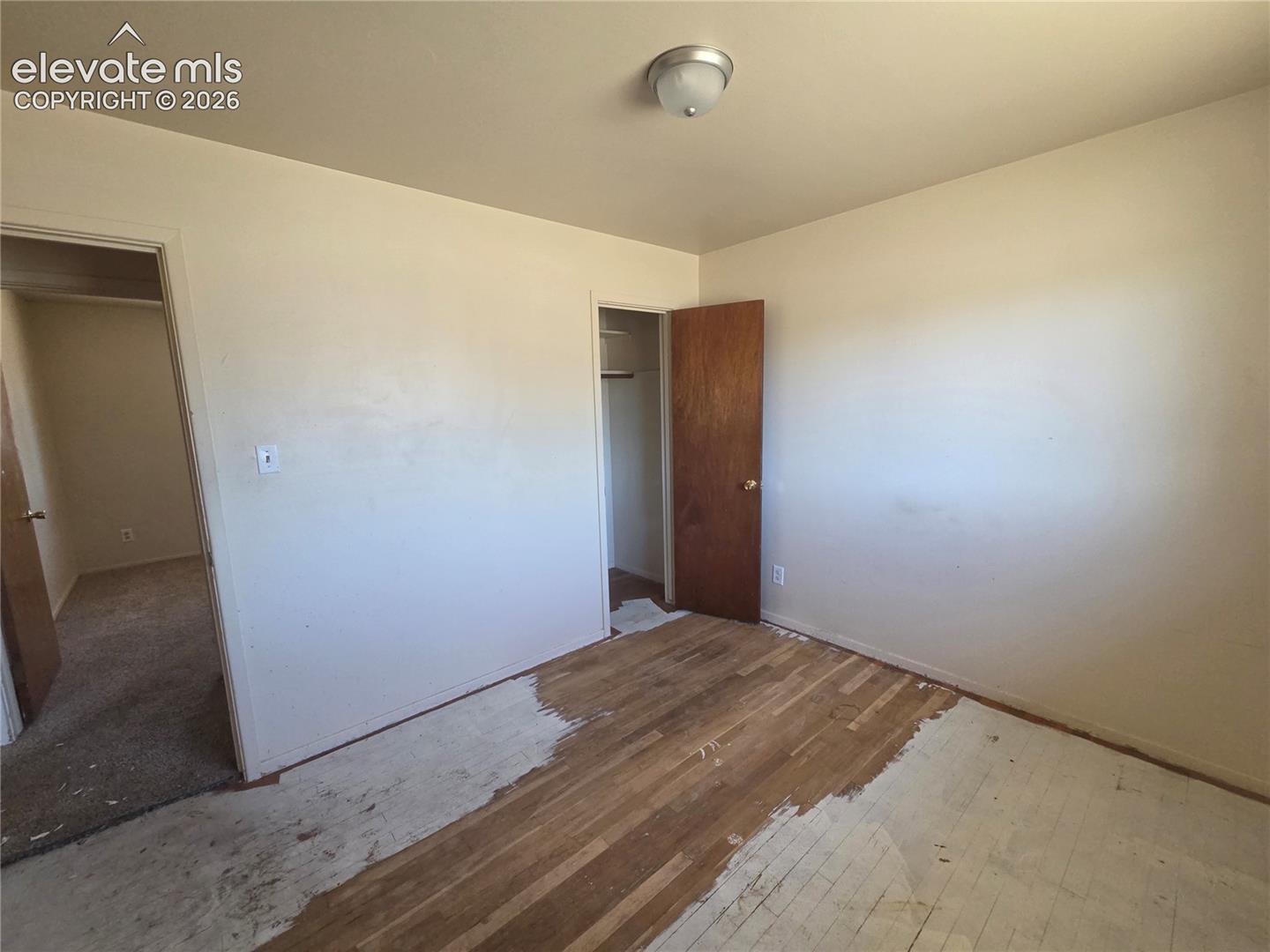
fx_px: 477
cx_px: 635
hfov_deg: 106.2
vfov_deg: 89.9
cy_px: 476
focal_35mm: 13
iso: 640
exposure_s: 1/240
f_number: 2.2
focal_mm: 2.2
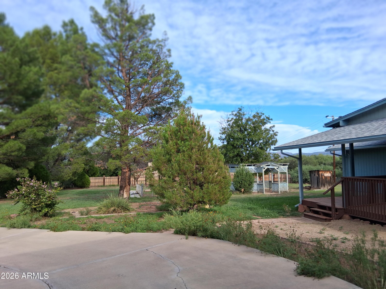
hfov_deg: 67.3
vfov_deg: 53.1
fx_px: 290
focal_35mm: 26
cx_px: 193
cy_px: 144
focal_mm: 3.98
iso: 25
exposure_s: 1/352
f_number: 1.8
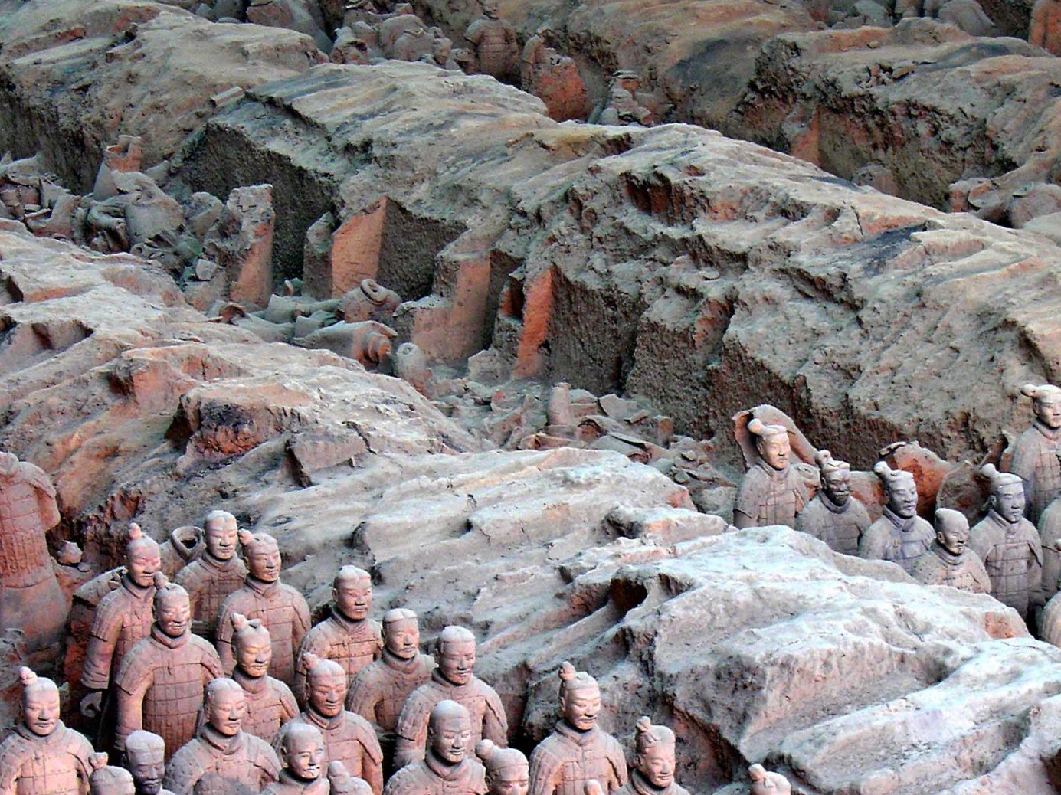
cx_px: 716
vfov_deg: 9.3
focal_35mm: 159
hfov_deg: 12.4
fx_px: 4872
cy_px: 599
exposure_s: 1/4
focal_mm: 21.8
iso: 69
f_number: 3.5
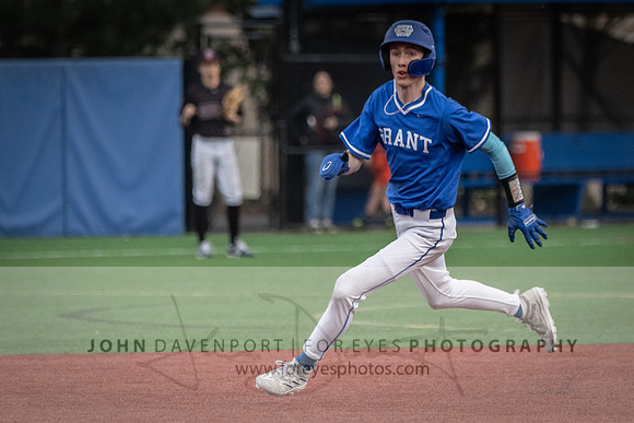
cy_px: 259
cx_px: 388
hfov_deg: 3.7
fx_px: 9689
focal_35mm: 550
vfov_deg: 2.5
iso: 4000
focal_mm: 340
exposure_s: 1/1000
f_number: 5.6
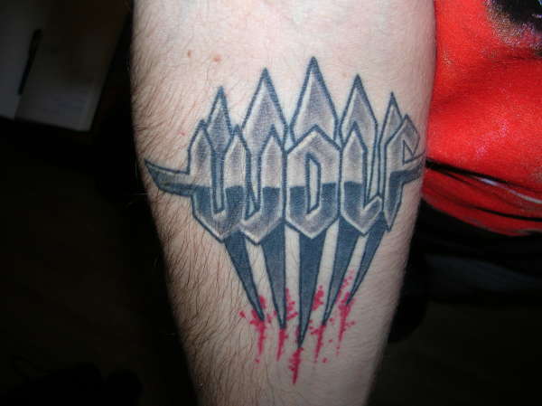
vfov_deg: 40.6
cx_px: 271
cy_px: 203
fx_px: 548
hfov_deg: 52.7
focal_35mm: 35
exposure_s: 1/60.1
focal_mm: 5.8
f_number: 2.8
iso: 50
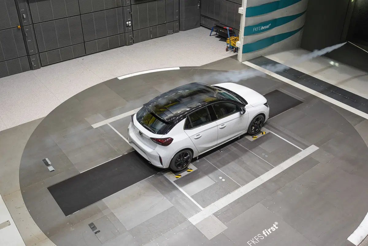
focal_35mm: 35
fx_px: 358
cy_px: 123
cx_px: 184
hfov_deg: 54.4
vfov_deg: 37.9
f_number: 8
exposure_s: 1/30
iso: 400
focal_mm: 35
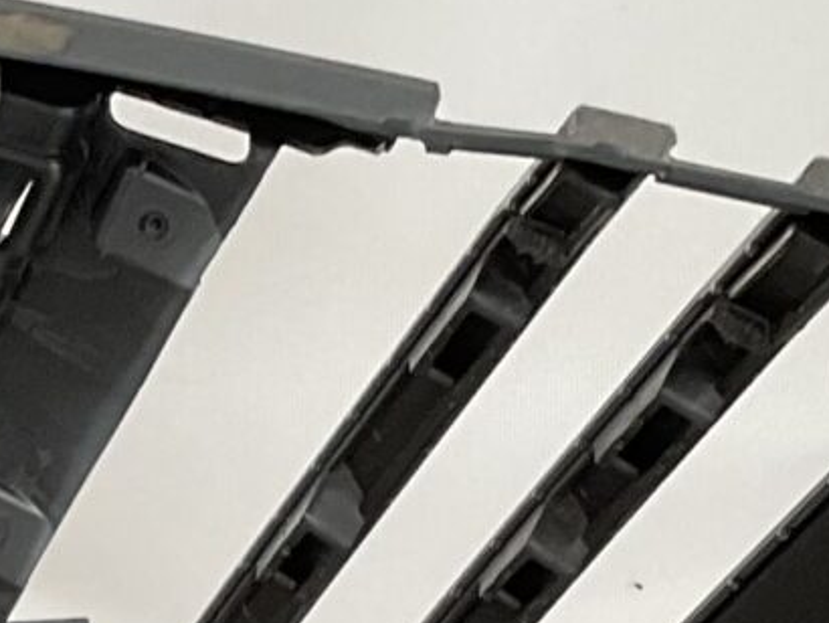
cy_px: 1299
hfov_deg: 10.7
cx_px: -245
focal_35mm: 181
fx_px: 4337
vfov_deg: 7.8
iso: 40
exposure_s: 1/100
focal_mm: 3
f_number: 1.8
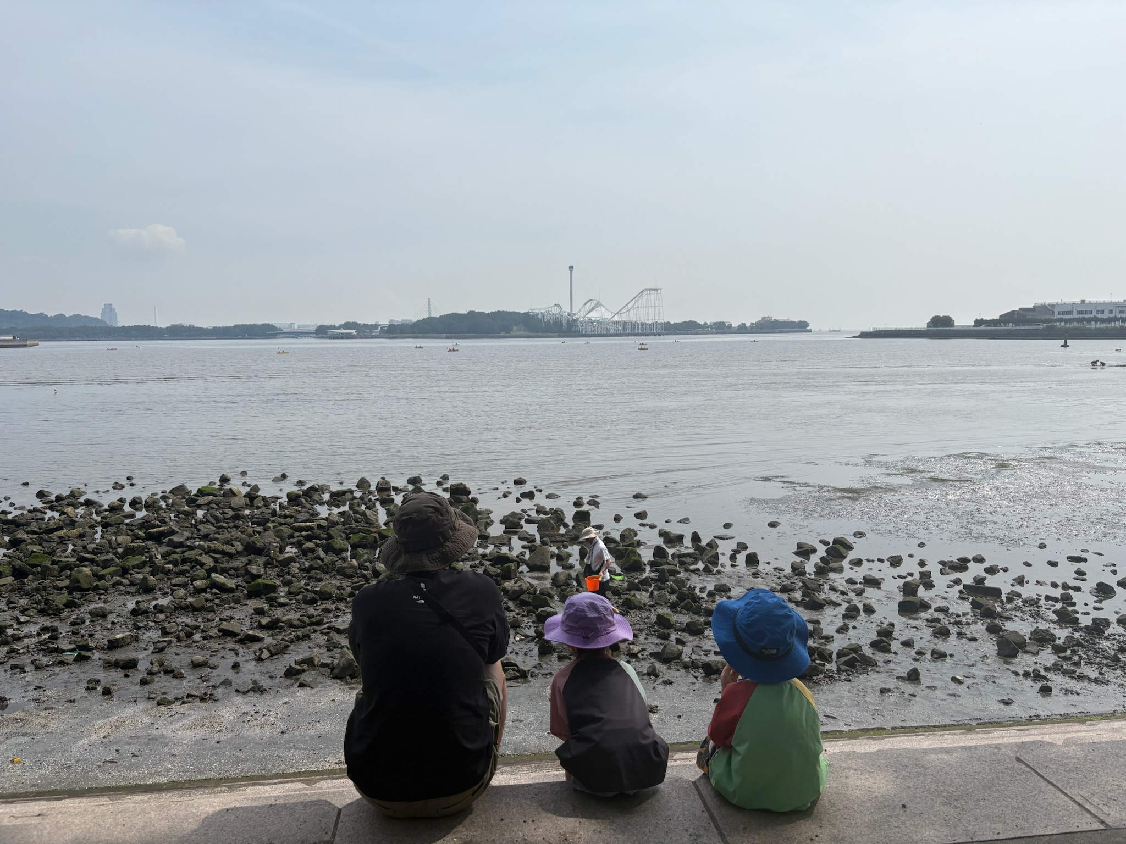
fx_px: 846
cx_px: 563
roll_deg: +1.2
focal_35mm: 26
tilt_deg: -5.9
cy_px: 422
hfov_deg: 67.3
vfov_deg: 53.1
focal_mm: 5.96
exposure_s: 1/6993
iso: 50
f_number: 1.6
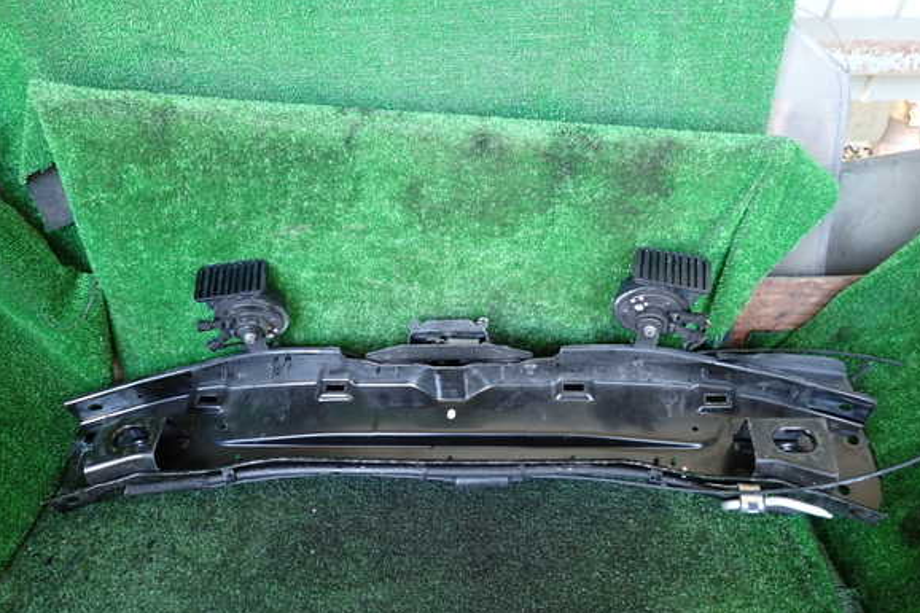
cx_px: 463
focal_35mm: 27
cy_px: 317
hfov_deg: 67.4
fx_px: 690
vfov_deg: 47.9
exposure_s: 1/40
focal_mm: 4.5
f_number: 2
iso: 200
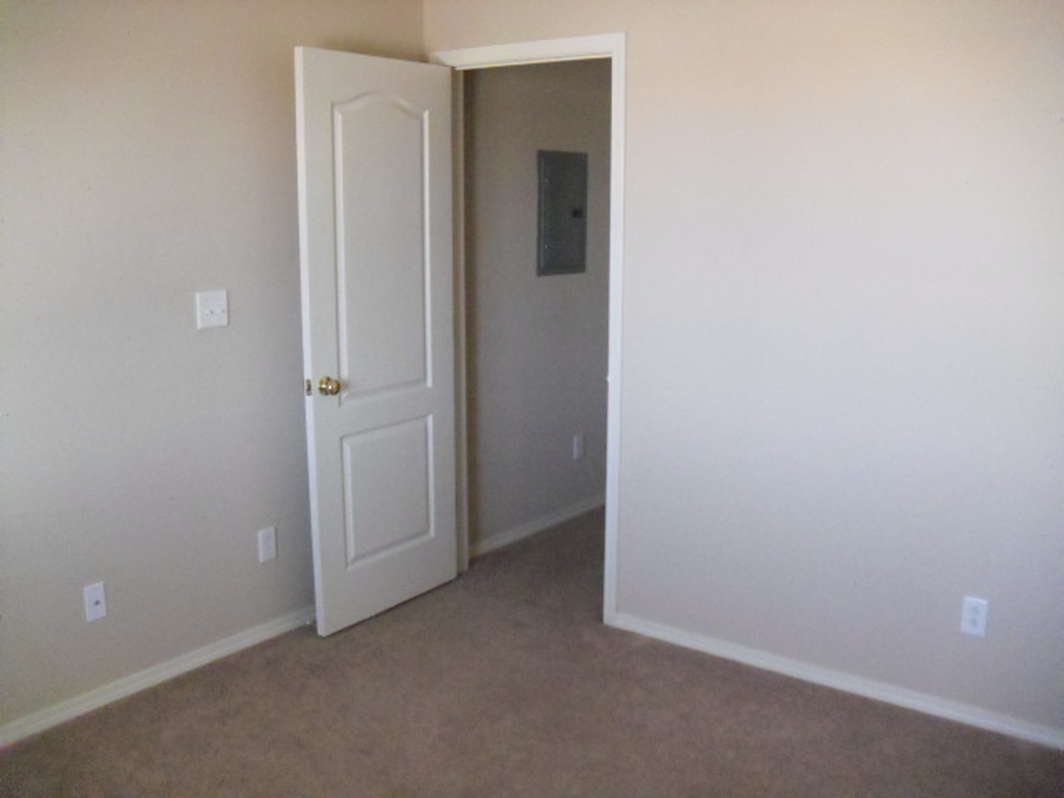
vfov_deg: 39.7
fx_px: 1107
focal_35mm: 36
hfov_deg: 51.4
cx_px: 532
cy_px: 399
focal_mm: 6.3
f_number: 3.1
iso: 800
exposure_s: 1/125
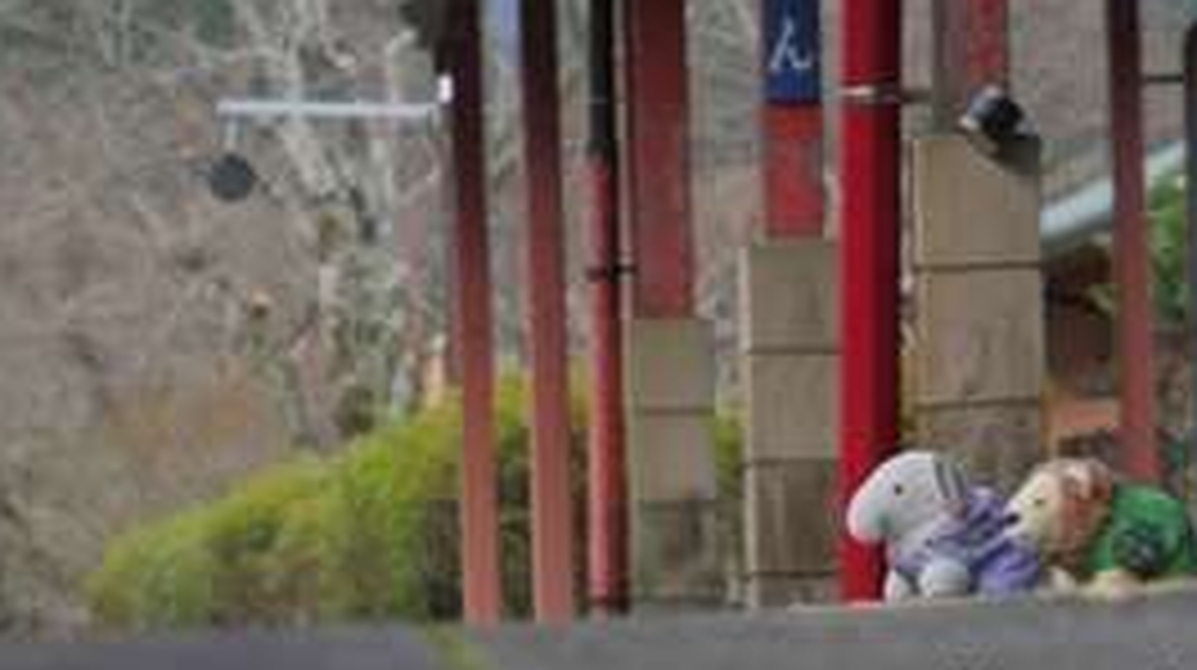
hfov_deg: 6.4
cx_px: 428
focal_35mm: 338
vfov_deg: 3.6
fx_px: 10717
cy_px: 166
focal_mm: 103
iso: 320
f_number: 5.3
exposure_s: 1/100
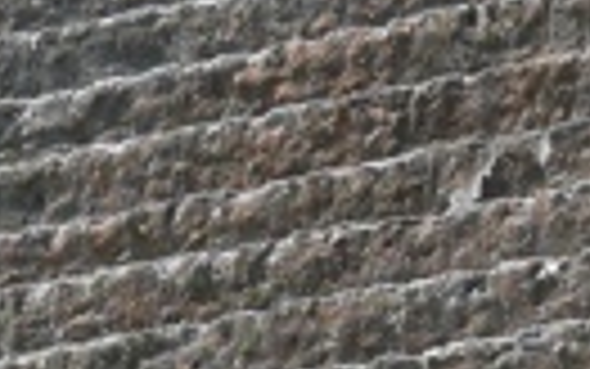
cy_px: 338
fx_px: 12676
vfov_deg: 1.7
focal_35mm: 788
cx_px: 590
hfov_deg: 2.7
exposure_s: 1/250
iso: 100
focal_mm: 34.3
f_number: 4
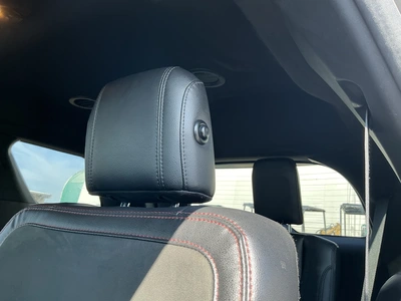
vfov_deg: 49.7
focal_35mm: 28
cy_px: 150
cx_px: 200
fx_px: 324
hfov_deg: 63.4
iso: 25
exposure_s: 1/122
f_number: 1.8
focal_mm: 3
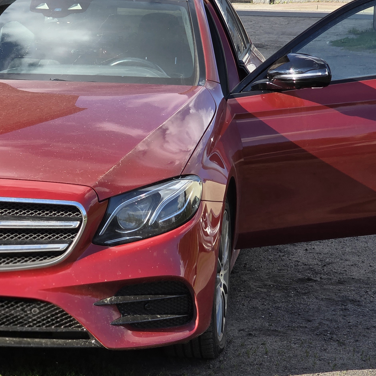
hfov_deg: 13.4
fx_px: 1598
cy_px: 206
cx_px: 96
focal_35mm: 130
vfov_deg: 13.4
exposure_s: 1/833
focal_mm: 7.9
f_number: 2.4
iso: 50
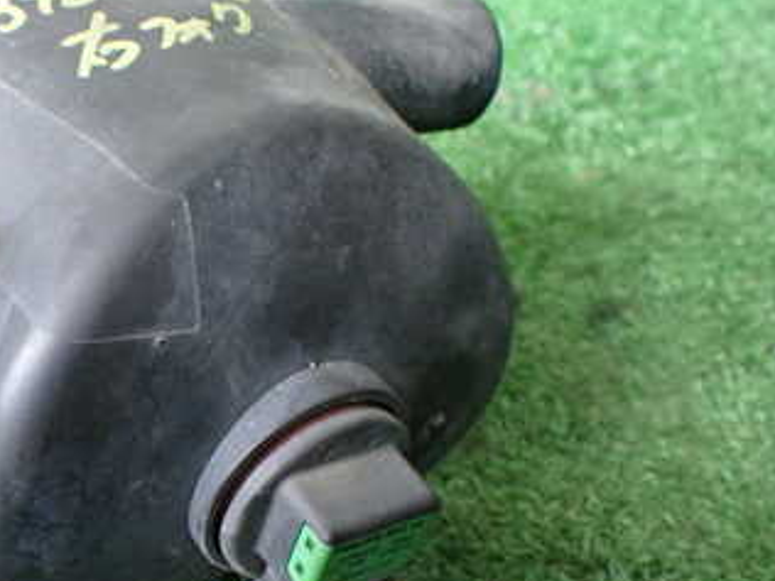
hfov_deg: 32.2
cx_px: 83
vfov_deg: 25.6
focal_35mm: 57
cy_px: 326
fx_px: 1276
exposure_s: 1/125
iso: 640
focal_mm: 5.4
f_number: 2.3
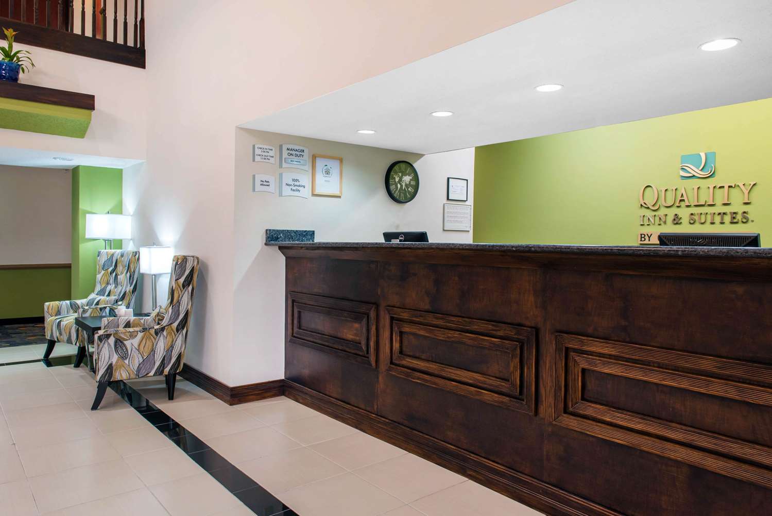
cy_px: 258
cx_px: 386
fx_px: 515
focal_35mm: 24
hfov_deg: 73.7
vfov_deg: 53.2
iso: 400
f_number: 11
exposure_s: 1/6
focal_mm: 24
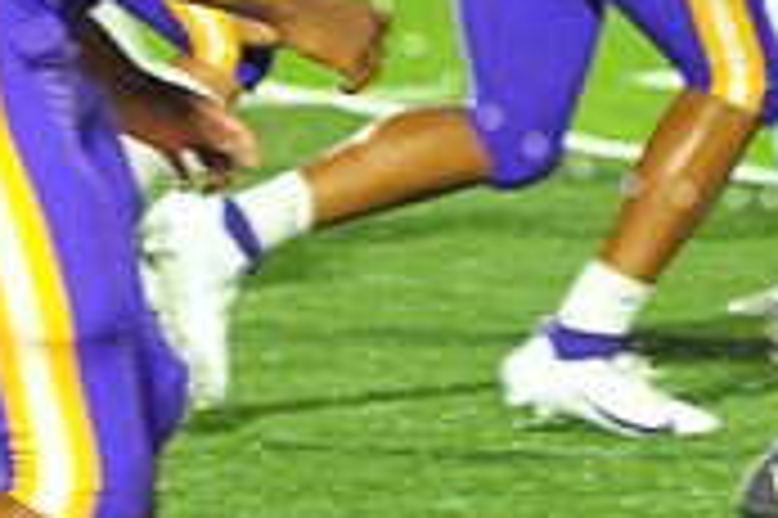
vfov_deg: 2.0
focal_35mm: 671
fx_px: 14487
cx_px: 738
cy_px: -225
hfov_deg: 3.1
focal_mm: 200
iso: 4000
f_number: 5.6
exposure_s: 1/160
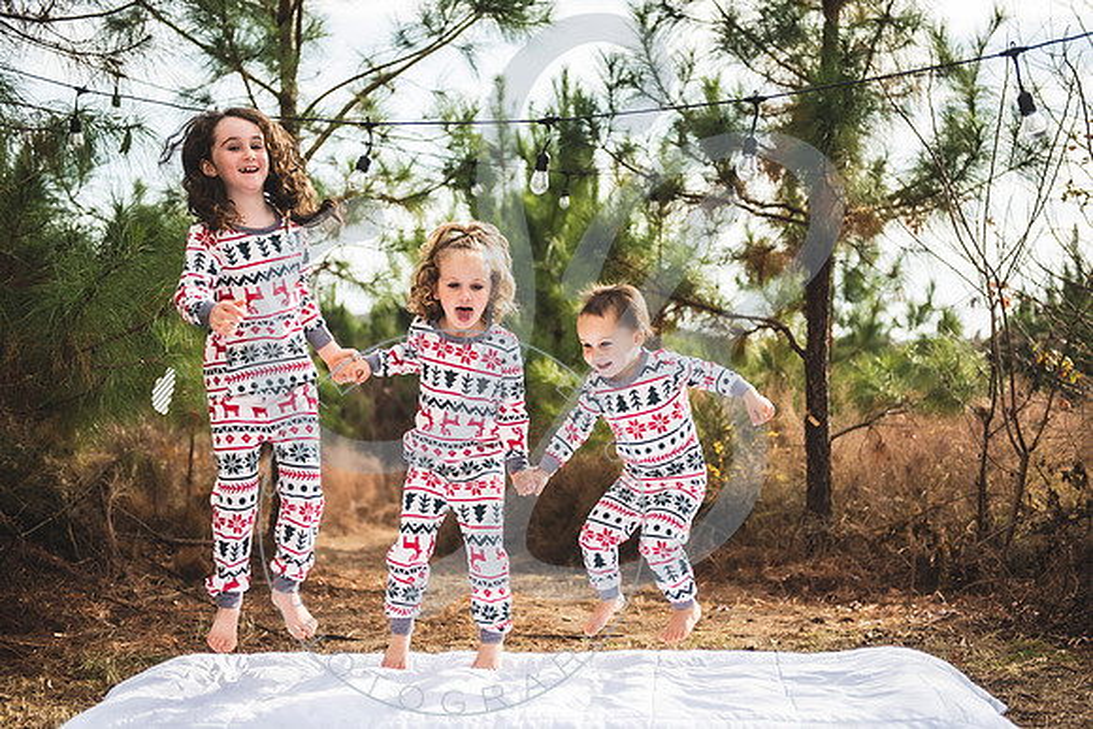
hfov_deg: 35.3
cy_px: 344
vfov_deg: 24.0
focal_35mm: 56
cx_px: 568
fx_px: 1715
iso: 100
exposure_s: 1/800
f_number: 2.8
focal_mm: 50
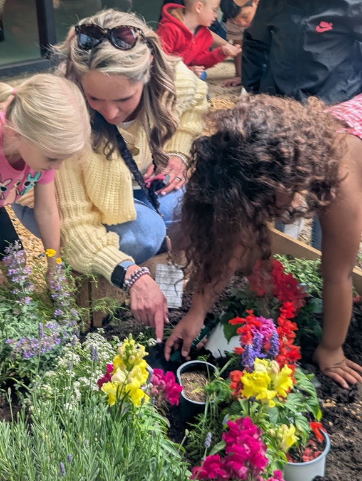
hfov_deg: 22.9
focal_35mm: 64
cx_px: 143
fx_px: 890
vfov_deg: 30.2
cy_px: 208
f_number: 1.85
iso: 42
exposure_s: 1/589
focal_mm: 6.81
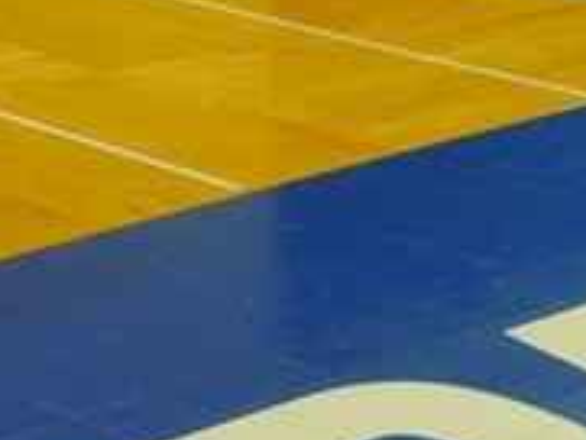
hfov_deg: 11.3
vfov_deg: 8.5
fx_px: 2863
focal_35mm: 169
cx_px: -267
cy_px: -298
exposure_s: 1/160
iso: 3200
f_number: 5.6
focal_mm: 24
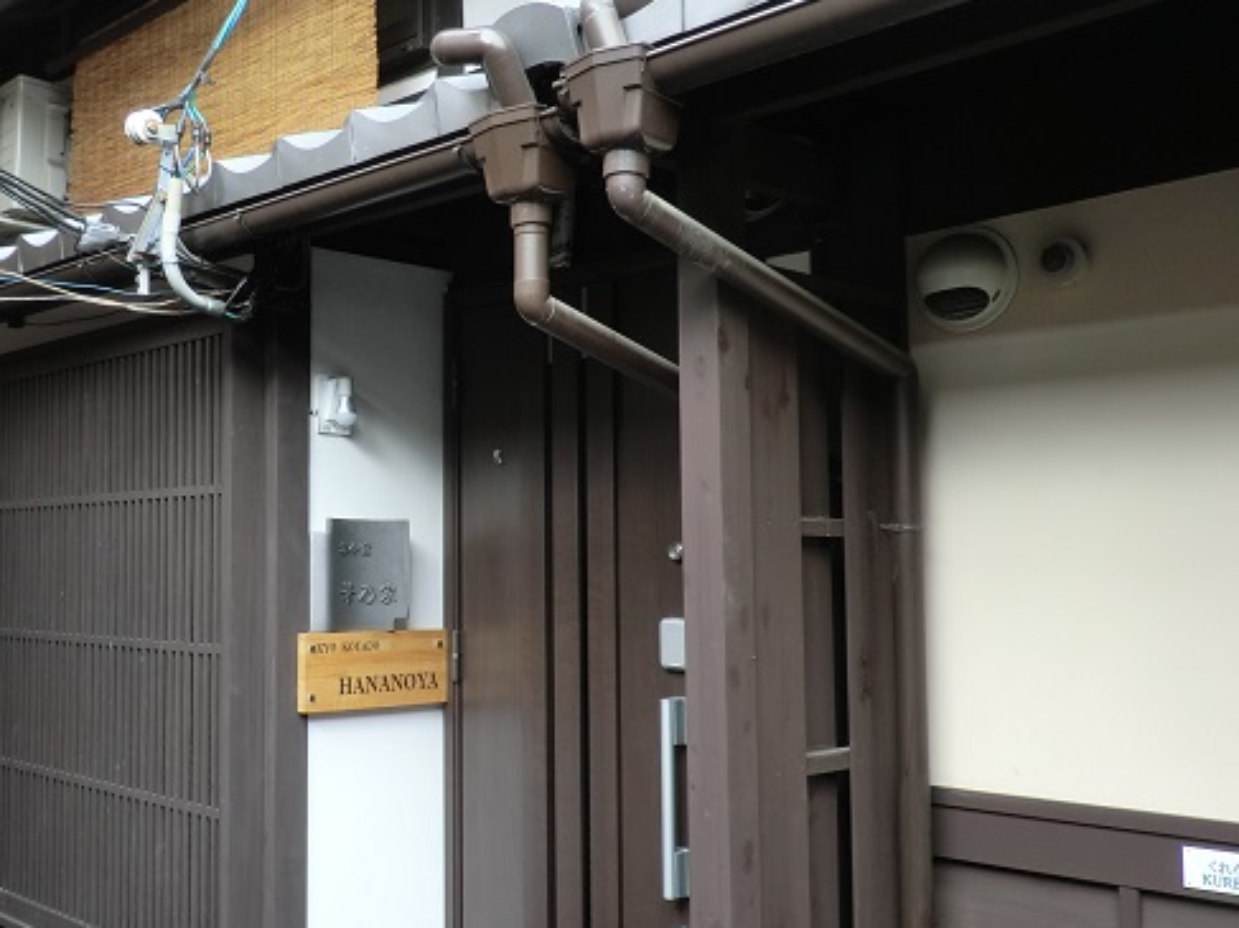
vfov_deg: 37.7
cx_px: 374
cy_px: 478
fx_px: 1360
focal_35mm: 38
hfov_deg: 47.8
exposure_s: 1/80
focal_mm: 4.7
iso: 50
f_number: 2.8
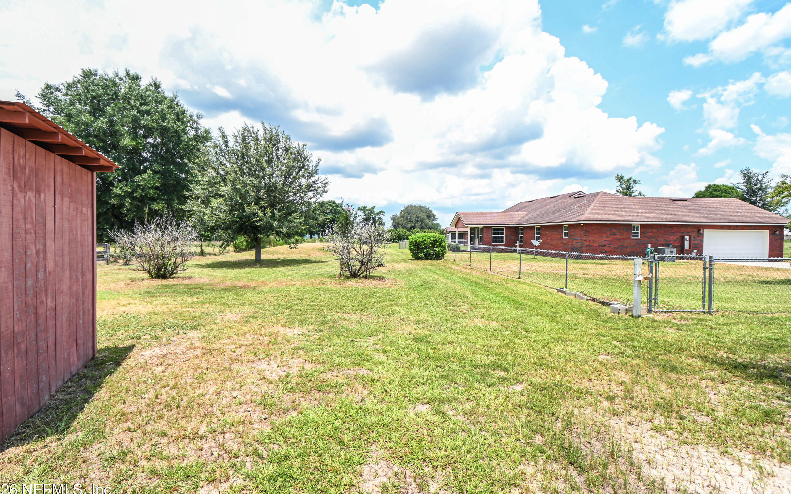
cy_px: 239
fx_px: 345
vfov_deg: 71.2
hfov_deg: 97.8
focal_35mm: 16
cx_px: 385
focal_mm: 10
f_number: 5.6
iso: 64
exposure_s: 1/200
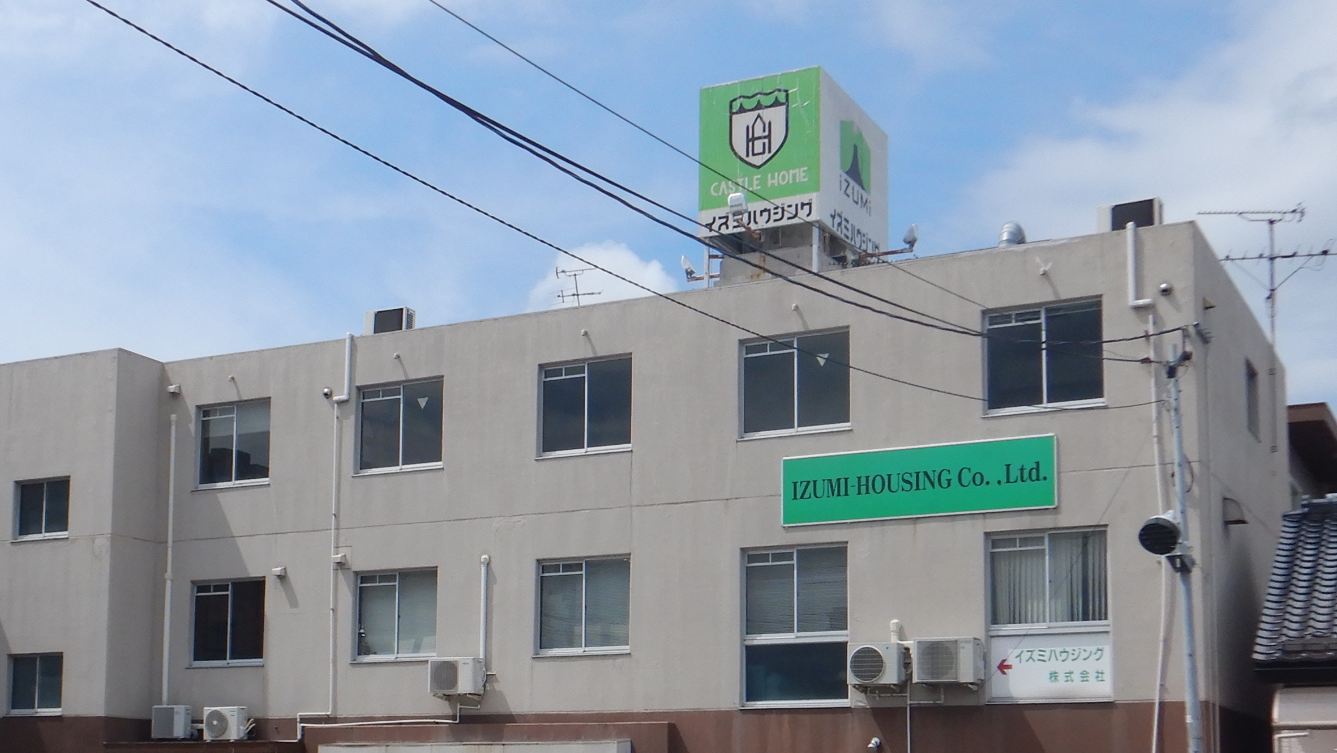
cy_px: 623
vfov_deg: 23.1
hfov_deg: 40.3
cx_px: 494
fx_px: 1808
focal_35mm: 51
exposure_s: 1/400
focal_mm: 4.3
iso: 125
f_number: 8.2
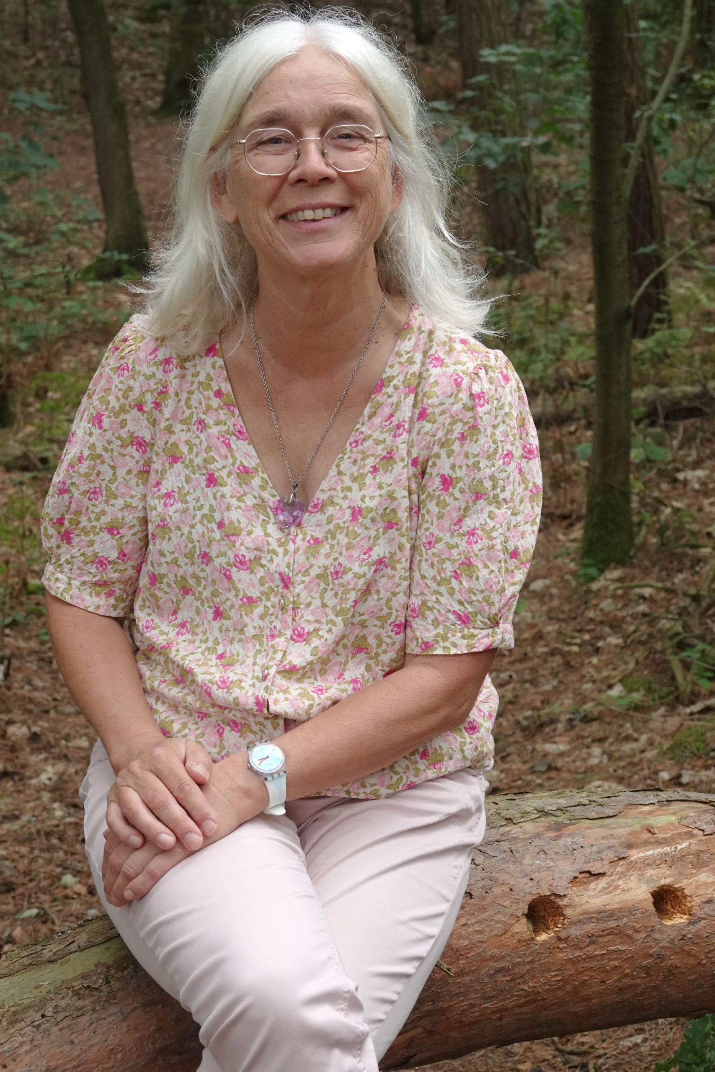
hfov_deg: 20.9
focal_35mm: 65
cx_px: 358
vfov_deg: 31.0
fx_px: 1936
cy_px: 536
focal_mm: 23.95
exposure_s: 1/250
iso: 1000
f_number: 4
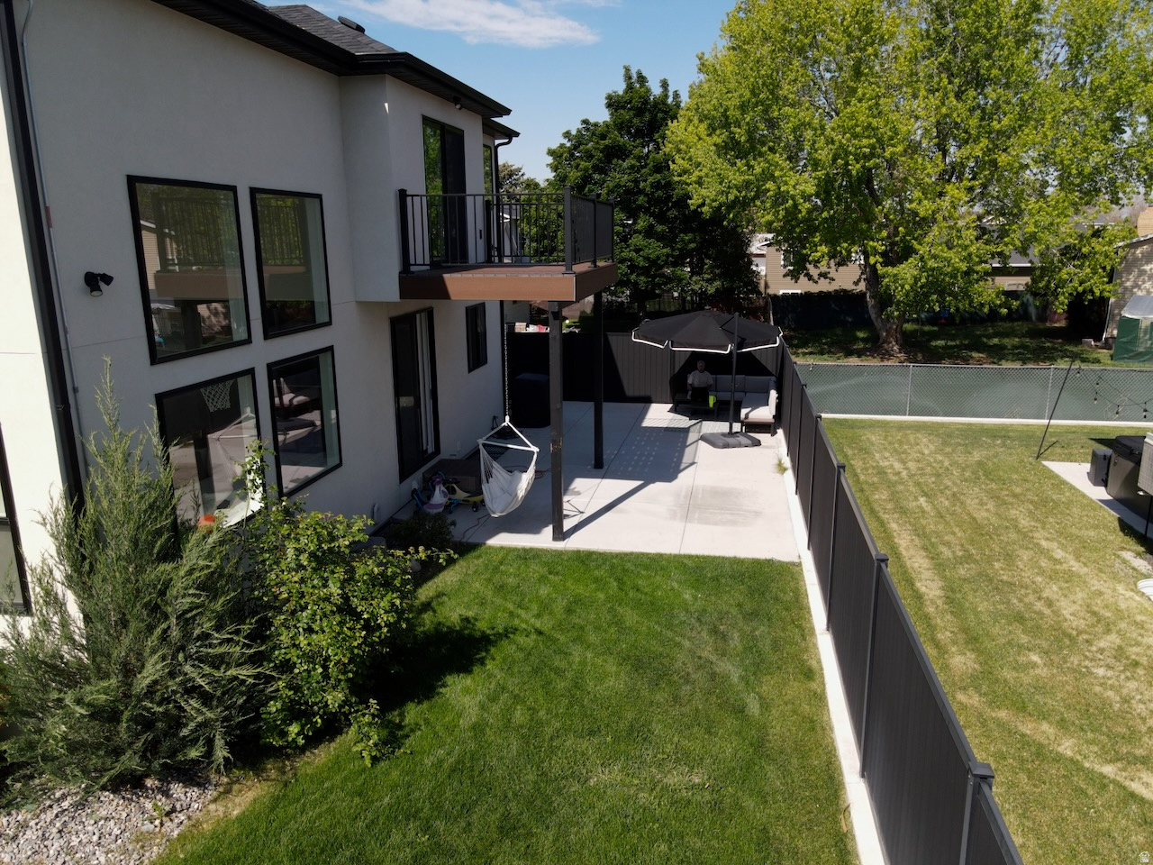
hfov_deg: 71.6
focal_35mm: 24
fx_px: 799
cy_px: 432
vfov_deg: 56.8
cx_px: 576
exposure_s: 1/640
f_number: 2.8
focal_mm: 4.5
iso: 100
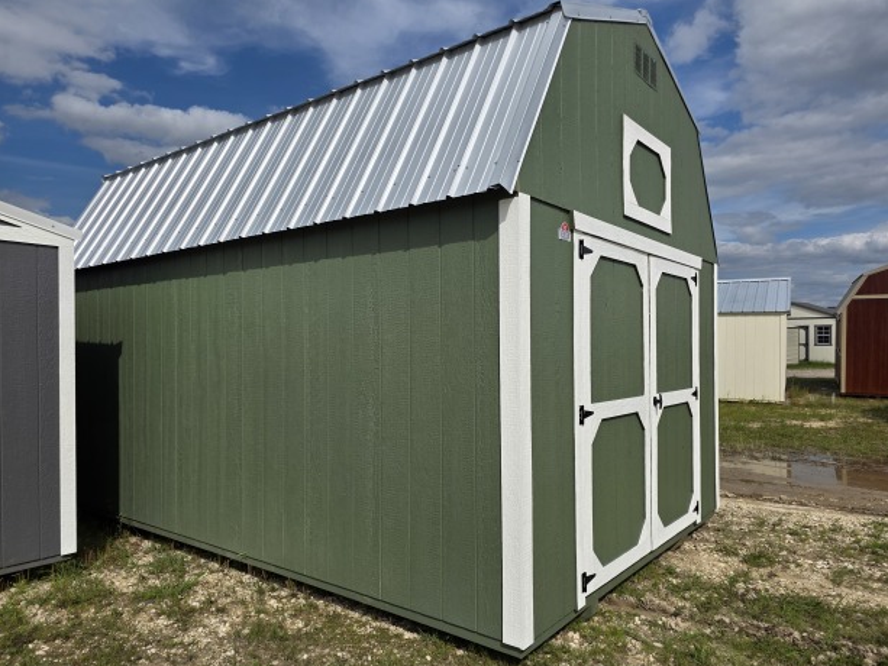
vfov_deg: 56.8
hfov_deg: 71.6
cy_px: 336
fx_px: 616
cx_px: 439
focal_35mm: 24
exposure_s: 1/7944
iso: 50
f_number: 1.7
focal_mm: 6.3
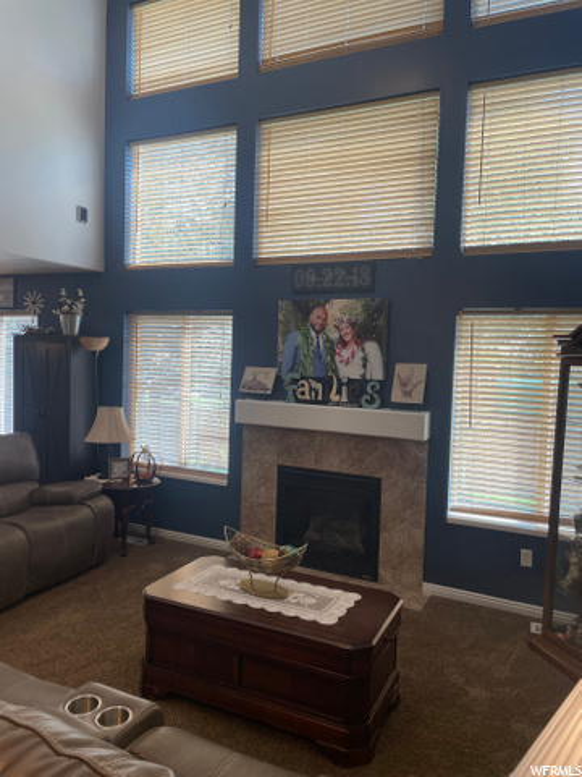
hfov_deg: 53.1
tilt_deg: -2.6
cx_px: 291
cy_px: 388
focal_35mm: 26
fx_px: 583
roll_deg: -1.6
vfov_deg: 67.3
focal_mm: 4.2
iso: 32
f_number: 1.6
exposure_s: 1/120
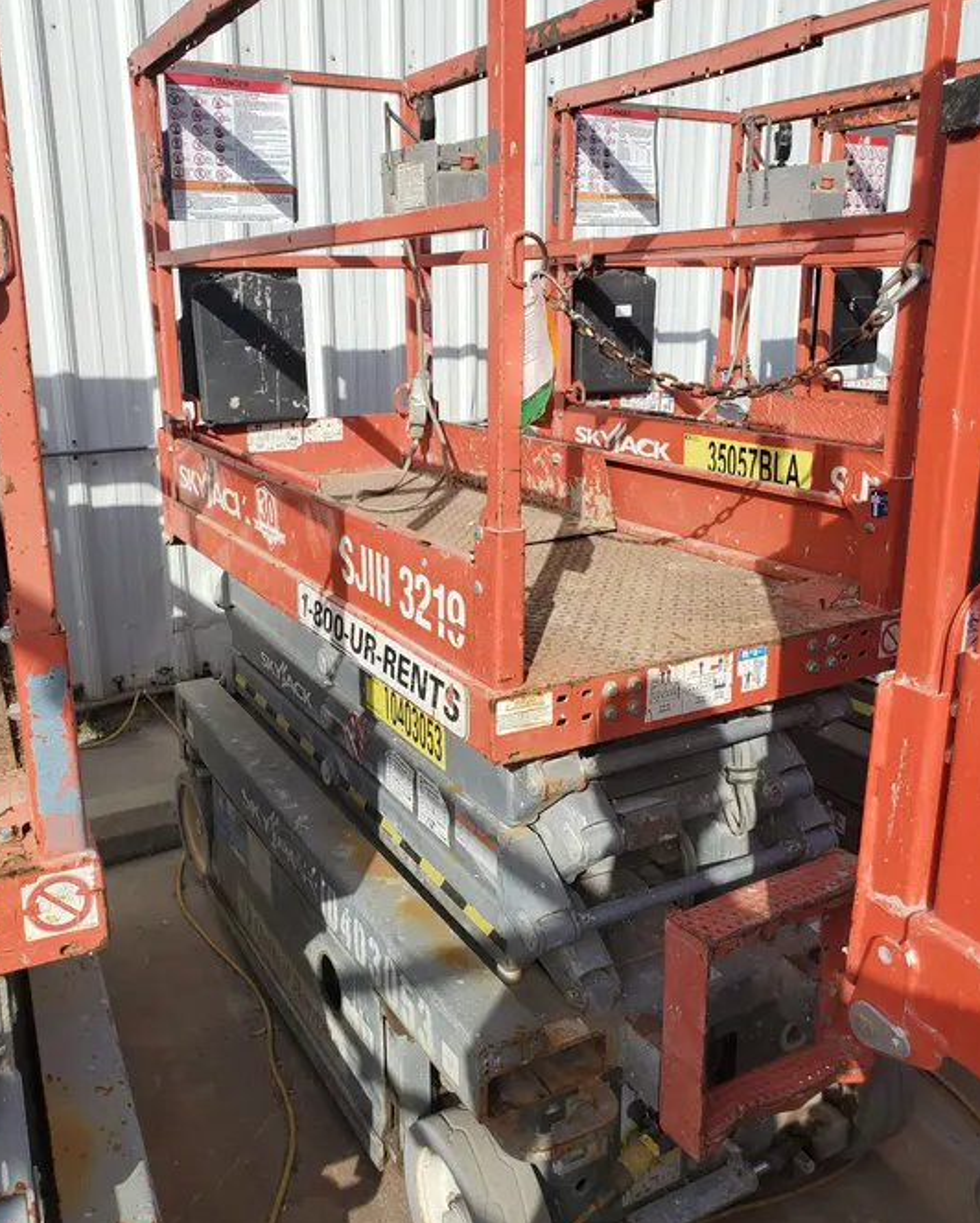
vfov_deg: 62.2
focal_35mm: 28
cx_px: 481
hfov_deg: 51.6
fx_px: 1014
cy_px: 583
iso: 50
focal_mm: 4.3
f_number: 2.4
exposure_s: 1/1770
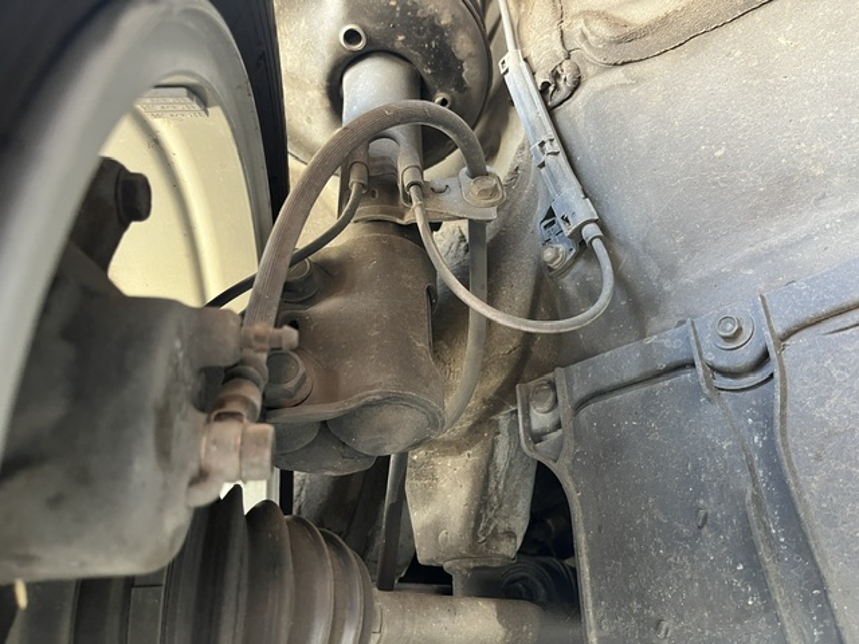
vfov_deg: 53.1
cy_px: 322
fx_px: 645
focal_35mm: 26
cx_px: 430
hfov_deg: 67.3
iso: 320
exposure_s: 1/60
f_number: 1.6
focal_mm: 5.1
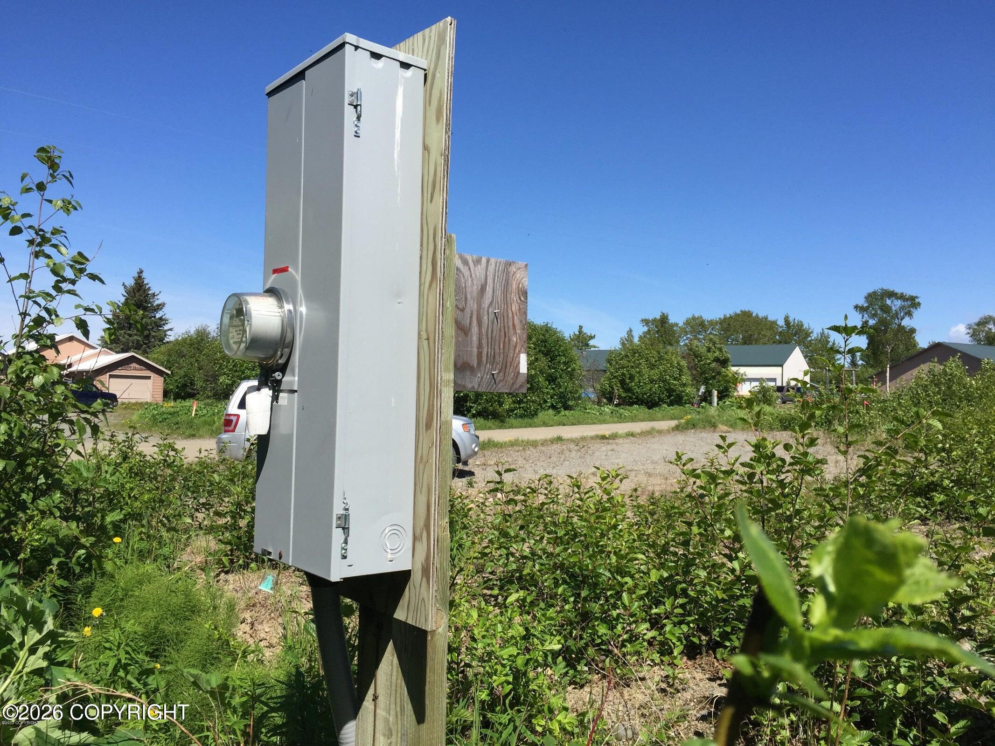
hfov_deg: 61.7
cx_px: 498
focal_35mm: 29
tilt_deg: +2.5
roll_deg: -0.8
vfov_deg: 48.2
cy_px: 373
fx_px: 834
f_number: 2.2
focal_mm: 4.15
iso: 32
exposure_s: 1/2326
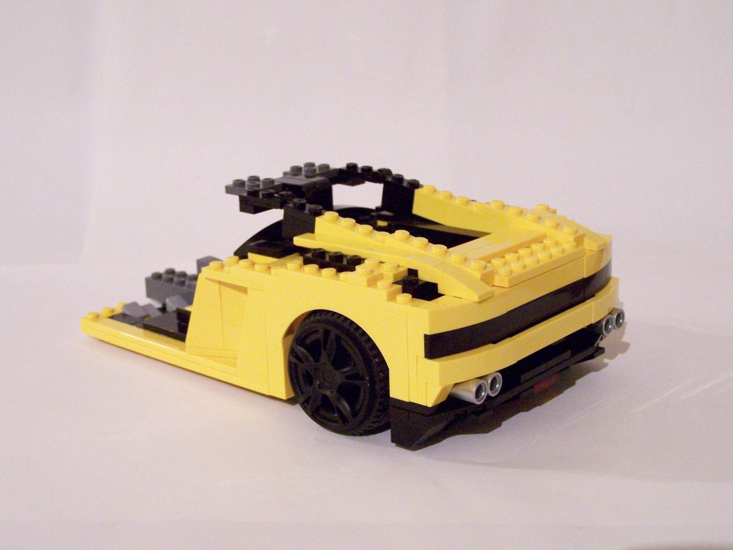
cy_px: 275
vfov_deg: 24.8
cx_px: 366
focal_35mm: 59
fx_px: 1249
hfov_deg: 32.7
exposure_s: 1/8
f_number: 3.1
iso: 400
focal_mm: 9.8
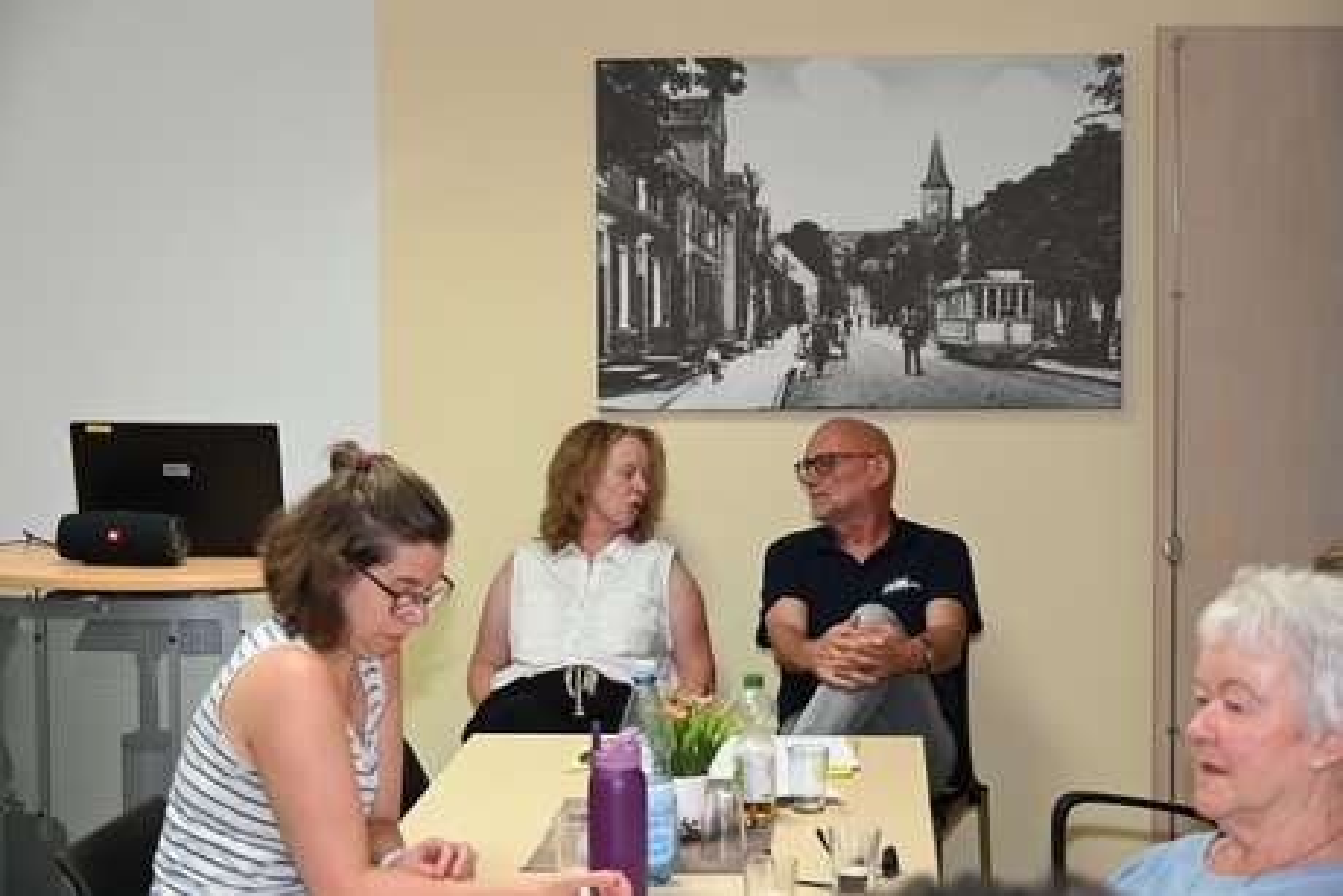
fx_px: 2463
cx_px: 672
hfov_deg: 30.5
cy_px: 448
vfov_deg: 20.6
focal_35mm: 66
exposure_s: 1/60
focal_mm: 66
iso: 900
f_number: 6
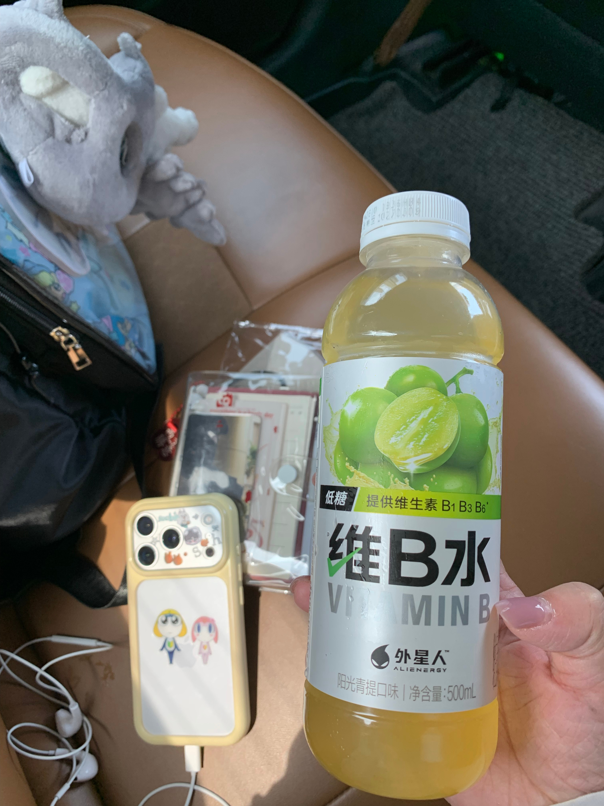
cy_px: 403
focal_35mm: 26
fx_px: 605
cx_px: 302
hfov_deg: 53.1
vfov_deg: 67.3
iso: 80
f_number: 1.8
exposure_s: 1/121
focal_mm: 4.25
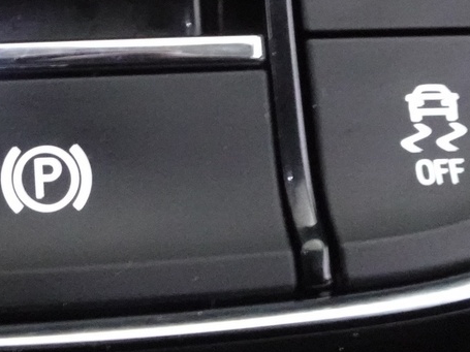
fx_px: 1032
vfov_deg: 18.7
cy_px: -29
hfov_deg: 24.6
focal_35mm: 76
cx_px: 6
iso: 1250
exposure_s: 1/8
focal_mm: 4.25
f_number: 3.5
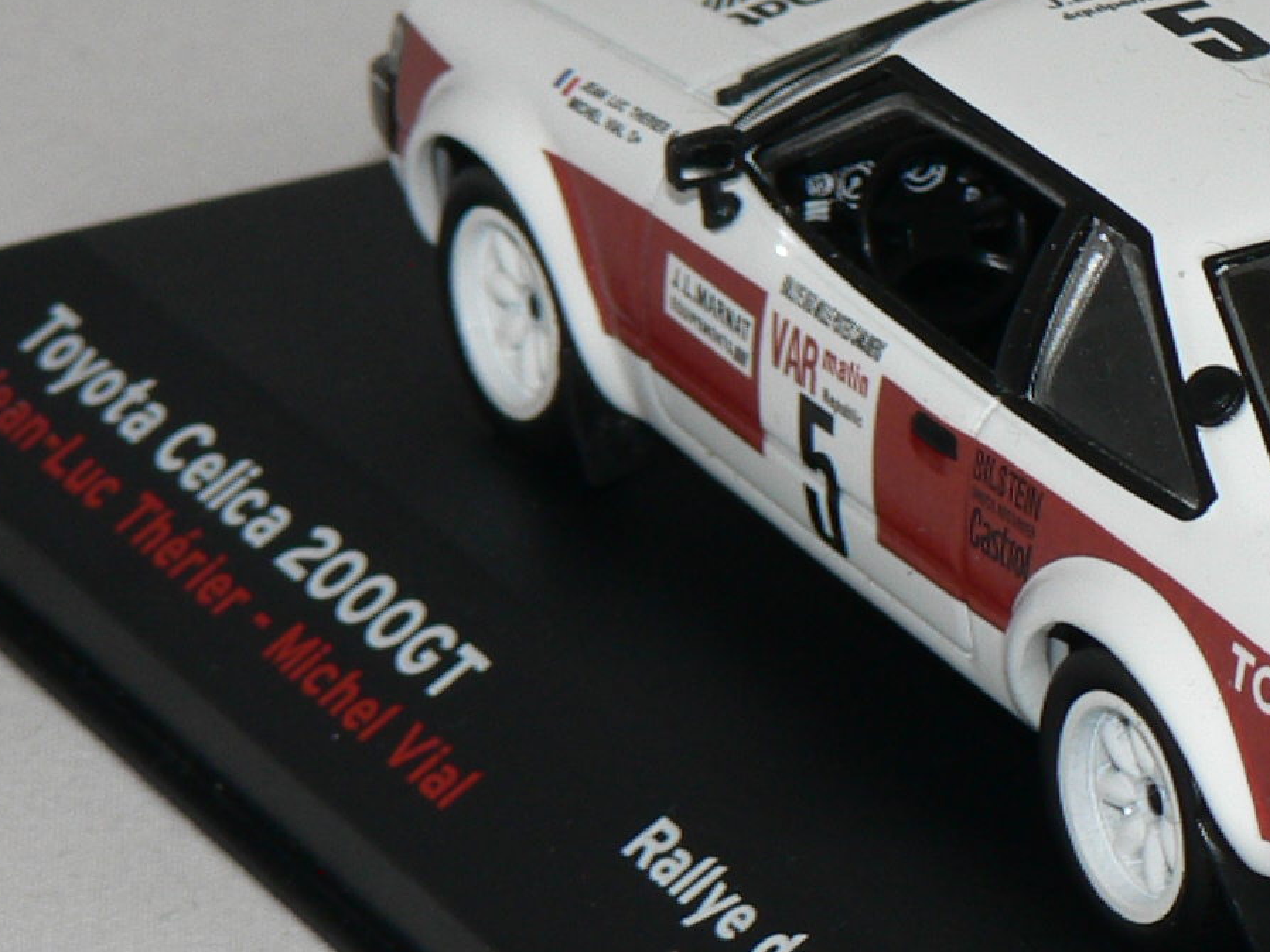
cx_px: 1314
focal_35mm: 265
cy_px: 366
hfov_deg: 7.4
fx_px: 9725
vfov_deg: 5.6
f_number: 4
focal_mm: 15.5
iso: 80
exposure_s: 1/60
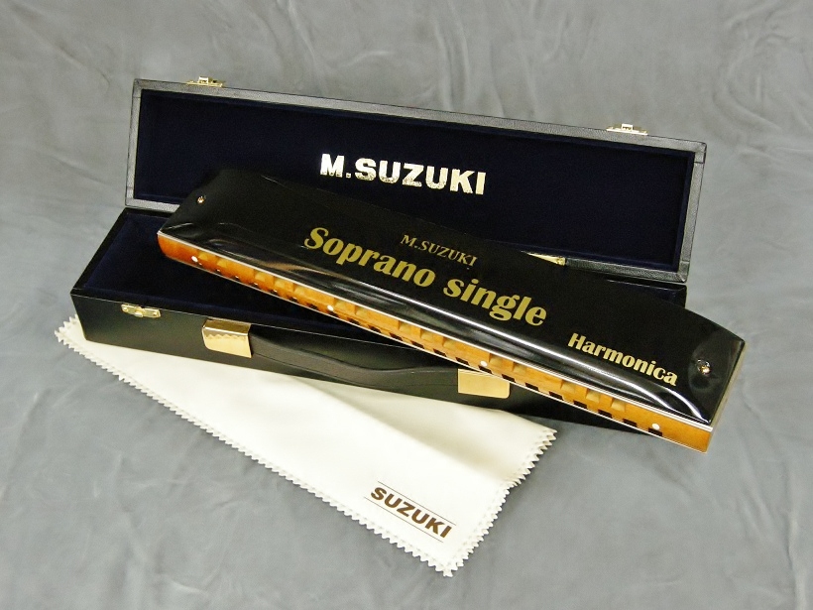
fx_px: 1104
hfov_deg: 40.4
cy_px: 305
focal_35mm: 47
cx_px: 406
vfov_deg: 30.9
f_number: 3.1
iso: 400
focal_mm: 10.1
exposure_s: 1/53.5
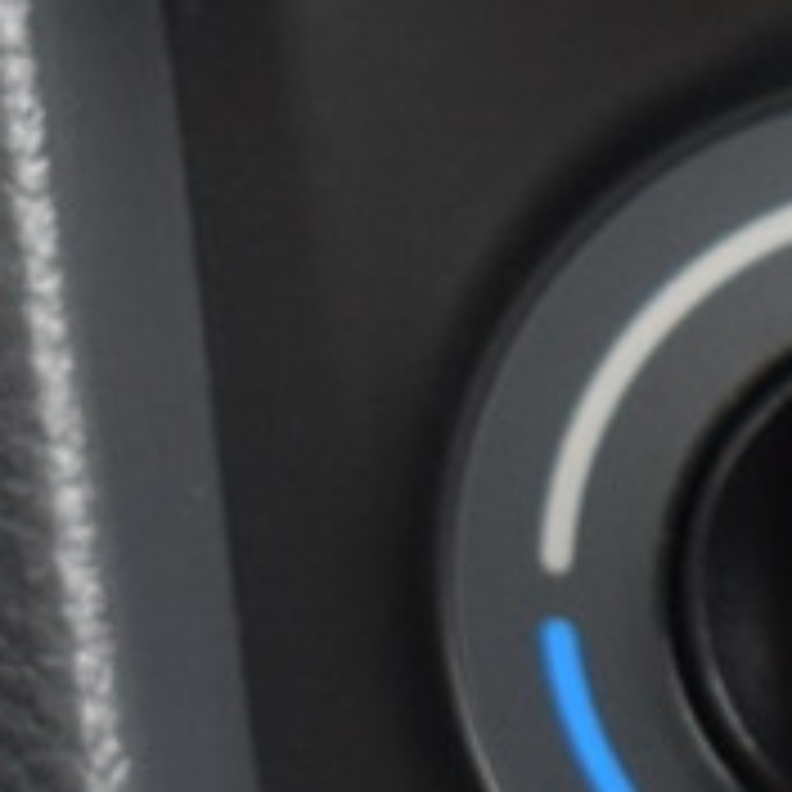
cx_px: 2151
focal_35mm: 345
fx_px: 8930
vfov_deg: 5.0
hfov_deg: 4.9
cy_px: -722
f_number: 4.5
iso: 720
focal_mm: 34
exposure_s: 1/60
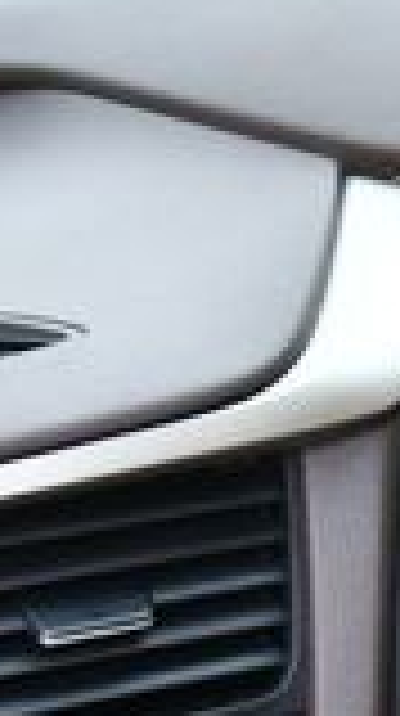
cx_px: 1281
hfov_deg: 6.4
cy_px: 581
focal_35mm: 169
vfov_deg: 12.7
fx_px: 3199
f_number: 4.5
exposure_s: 1/250
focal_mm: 20
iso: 400
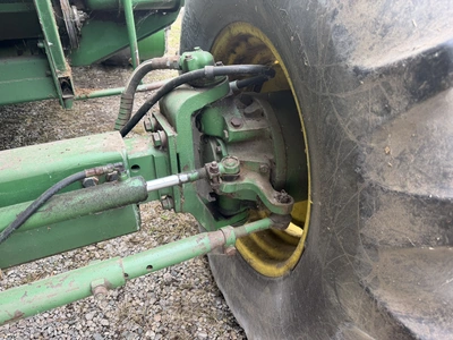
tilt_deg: -30.3
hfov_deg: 71.6
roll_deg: +0.3
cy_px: 170
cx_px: 226
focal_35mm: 24
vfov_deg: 56.8
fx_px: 314
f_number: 1.78
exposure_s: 1/176
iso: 80
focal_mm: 6.76
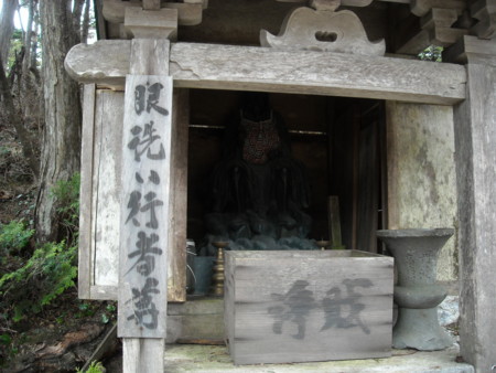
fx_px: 502
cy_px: 186
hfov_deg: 52.6
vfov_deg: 40.7
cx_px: 248
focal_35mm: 35
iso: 113
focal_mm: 5.7
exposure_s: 1/60
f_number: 2.8
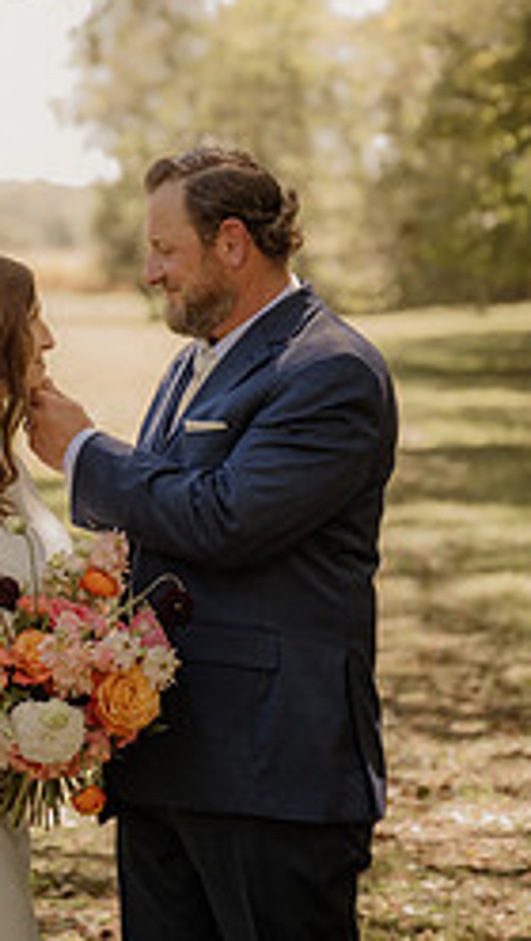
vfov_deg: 16.1
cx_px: 64
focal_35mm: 133
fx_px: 3320
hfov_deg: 9.1
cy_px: 319
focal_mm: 70
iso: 400
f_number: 2.8
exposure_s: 1/500
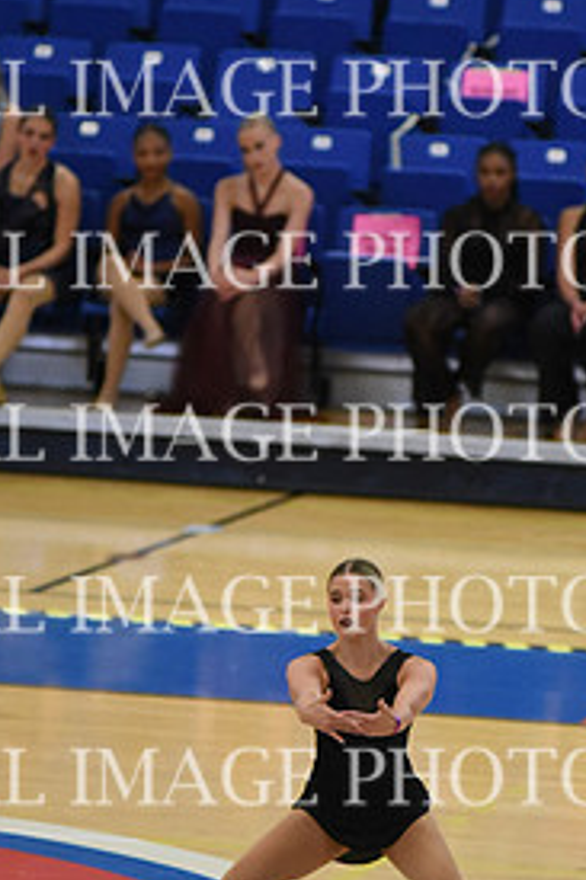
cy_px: 518
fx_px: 10316
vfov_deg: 4.9
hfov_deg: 3.3
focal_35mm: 422
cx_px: 322
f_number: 2.8
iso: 8000
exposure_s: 1/1000
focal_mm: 200
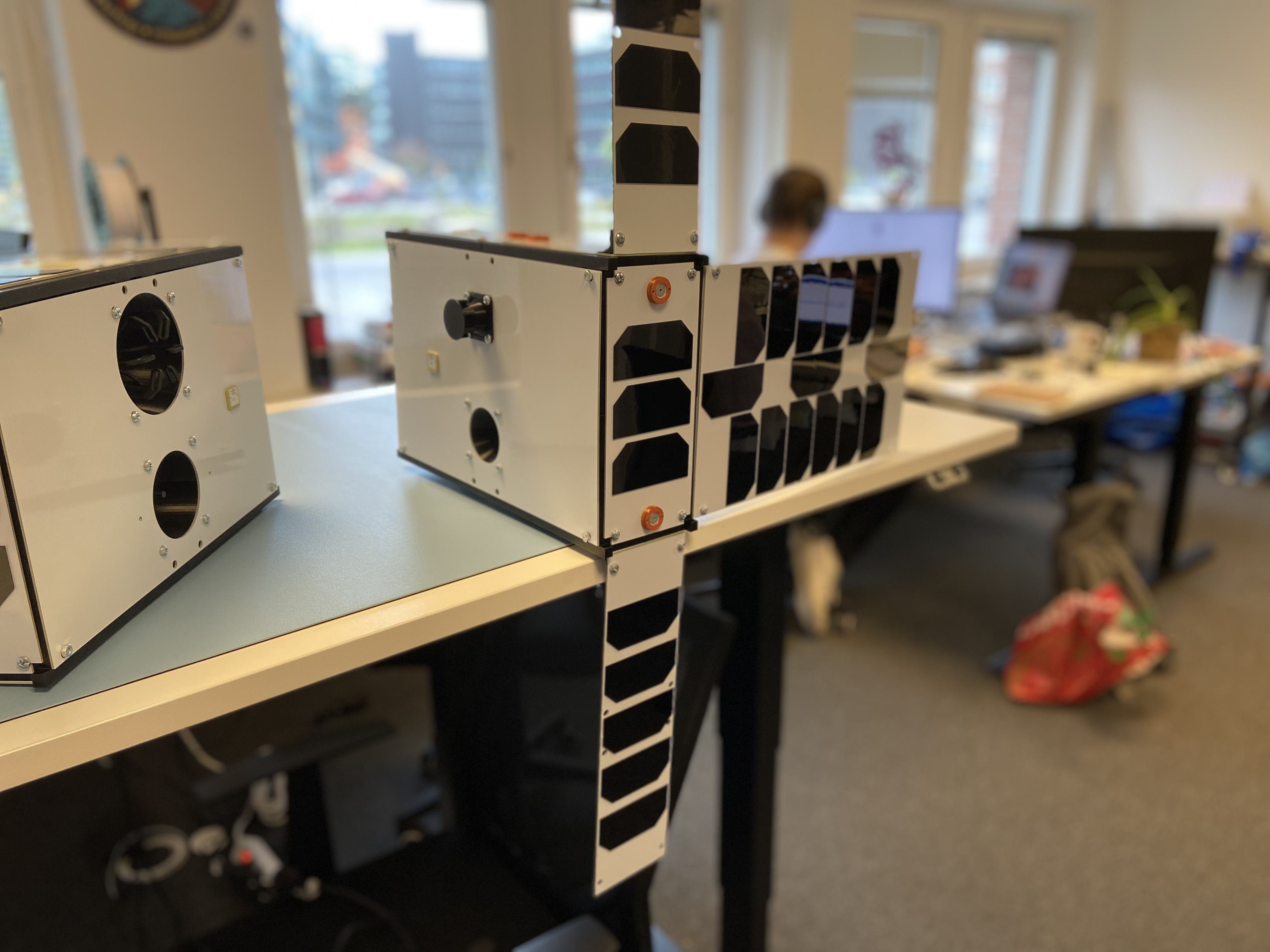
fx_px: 954
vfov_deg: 53.1
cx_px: 635
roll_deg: +1.0
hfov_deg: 67.3
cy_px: 476
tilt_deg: -19.3
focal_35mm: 26
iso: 125
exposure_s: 1/100
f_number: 1.8
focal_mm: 4.25
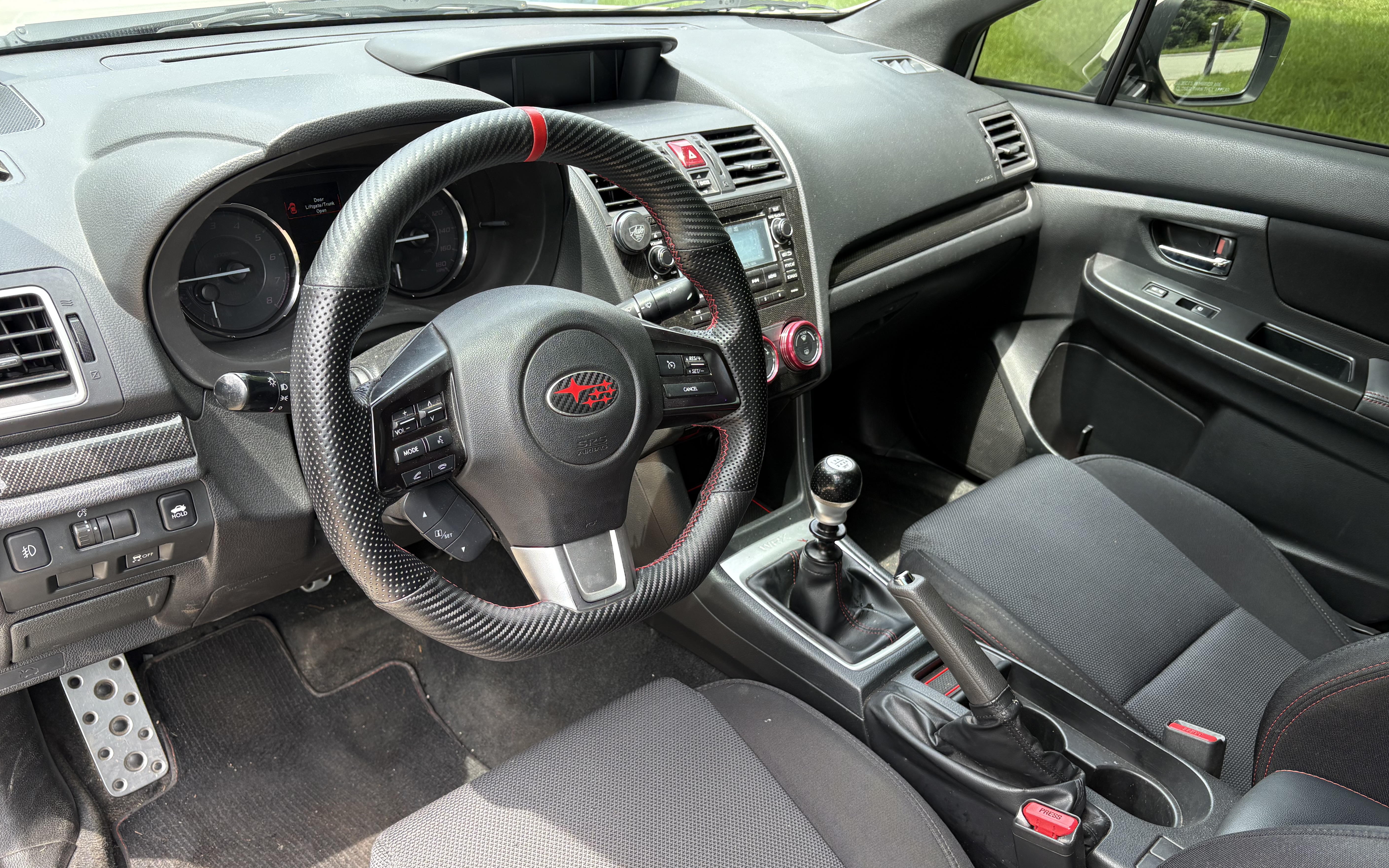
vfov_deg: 44.3
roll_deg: -2.2
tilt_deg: -28.2
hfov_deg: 66.5
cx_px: 701
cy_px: 521
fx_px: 1060
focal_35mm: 28
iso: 64
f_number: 1.6
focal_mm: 5.96
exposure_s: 1/149
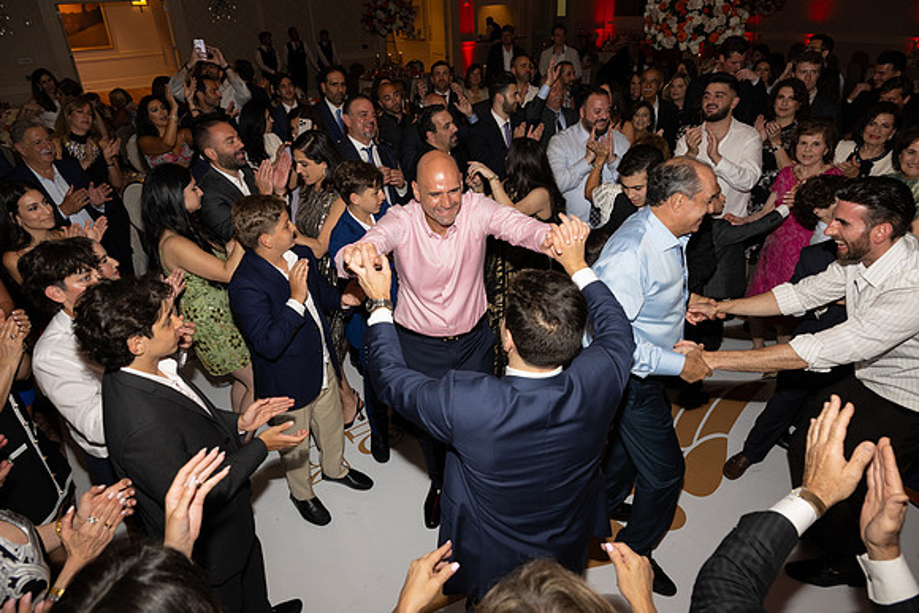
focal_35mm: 24
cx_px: 460
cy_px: 306
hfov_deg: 73.7
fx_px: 613
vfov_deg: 53.2
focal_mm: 24
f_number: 5.6
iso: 800
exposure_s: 1/100
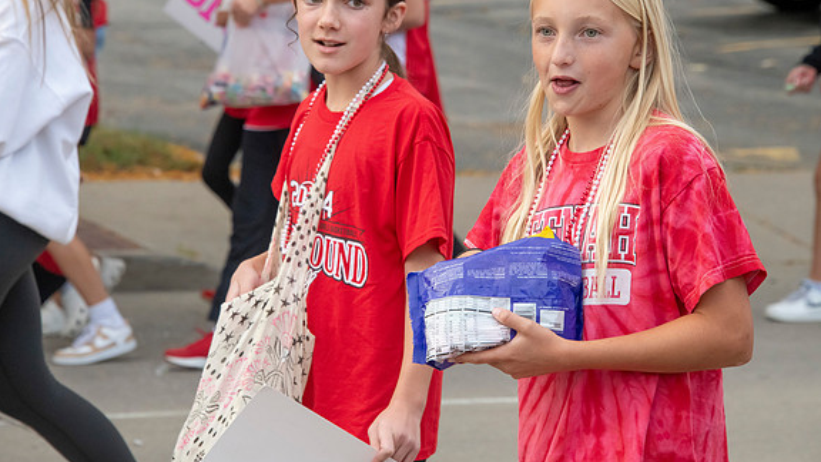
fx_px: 4593
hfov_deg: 10.2
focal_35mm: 211
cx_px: 410
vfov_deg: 5.8
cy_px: 193
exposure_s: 1/400
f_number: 11
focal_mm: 200
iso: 3200
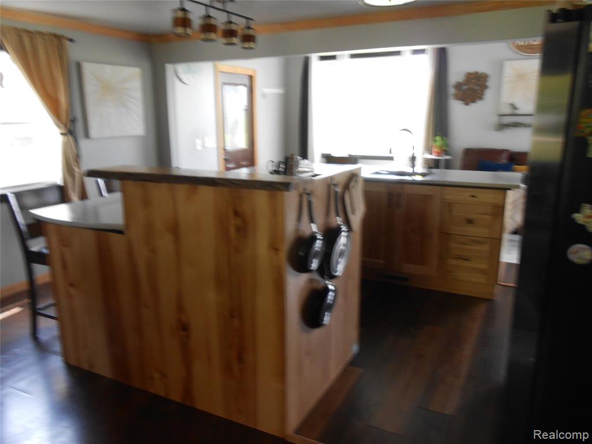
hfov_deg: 67.3
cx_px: 296
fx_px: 445
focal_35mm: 26
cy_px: 222
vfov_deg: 53.1
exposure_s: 1/30
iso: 200
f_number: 3.5
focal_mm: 4.6
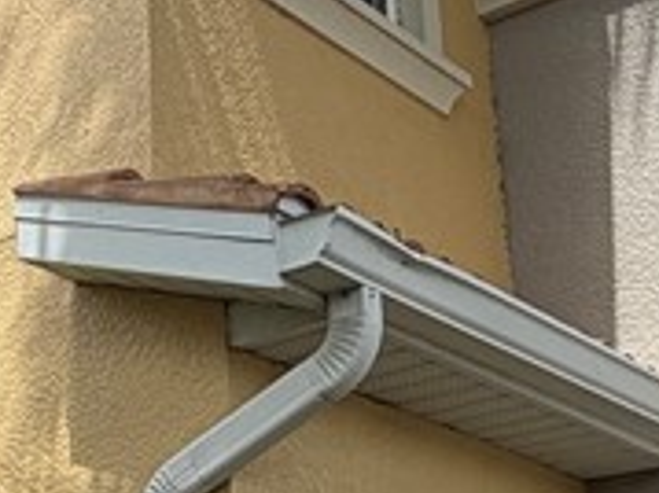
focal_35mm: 80
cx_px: -52
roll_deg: -1.1
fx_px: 1522
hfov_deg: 23.1
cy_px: 464
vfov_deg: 18.1
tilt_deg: +13.0
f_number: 2.2
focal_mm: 2.22
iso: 25
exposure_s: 1/770
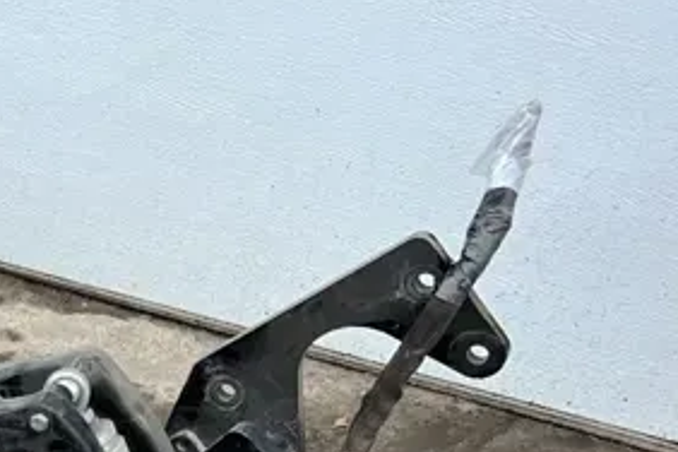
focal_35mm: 92
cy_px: 774
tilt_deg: -42.8
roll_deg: +3.4
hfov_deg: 18.4
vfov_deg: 13.5
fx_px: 1733
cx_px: -466
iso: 50
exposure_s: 1/352
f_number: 1.5
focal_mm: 5.7
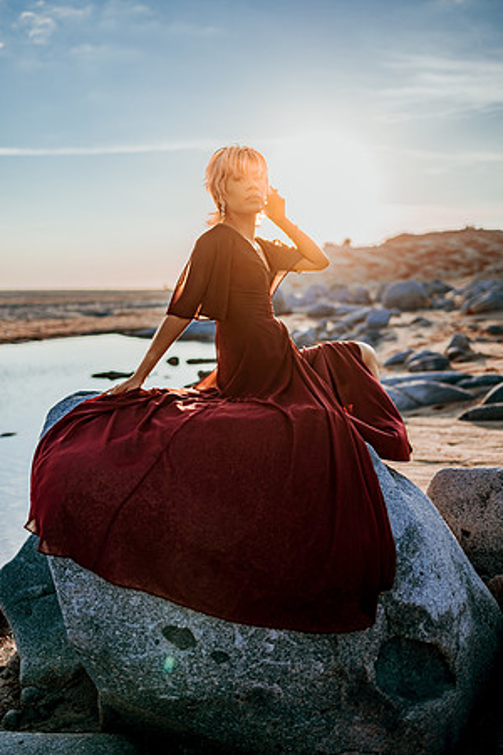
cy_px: 378
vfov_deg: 54.4
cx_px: 252
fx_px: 733
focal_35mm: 35
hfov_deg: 37.9
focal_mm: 35
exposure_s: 1/8000
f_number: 1.8
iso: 50
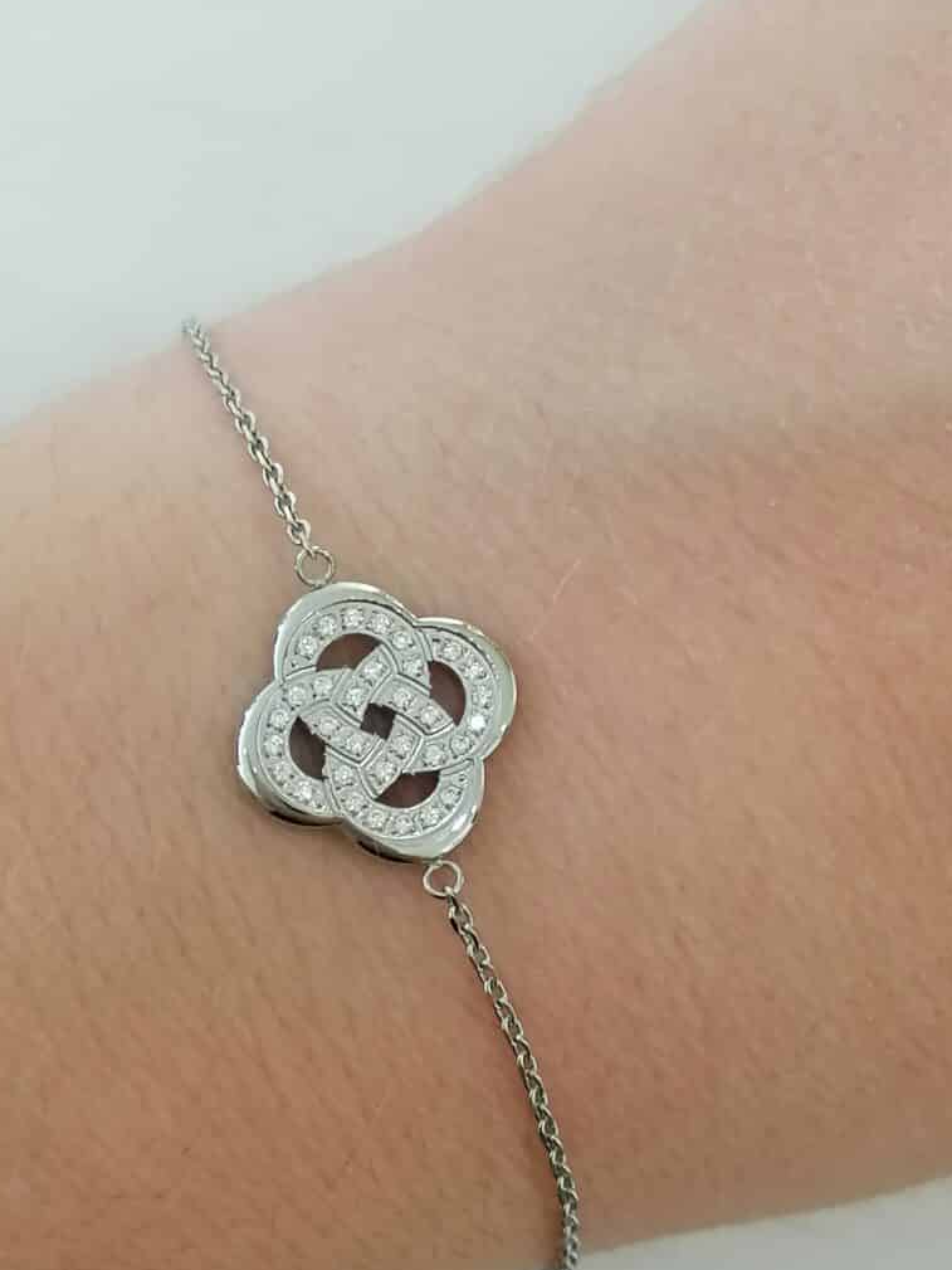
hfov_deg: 21.3
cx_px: 473
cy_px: 634
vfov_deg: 28.2
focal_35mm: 69
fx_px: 2530
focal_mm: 4.75
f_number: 1.8
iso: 125
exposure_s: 1/50
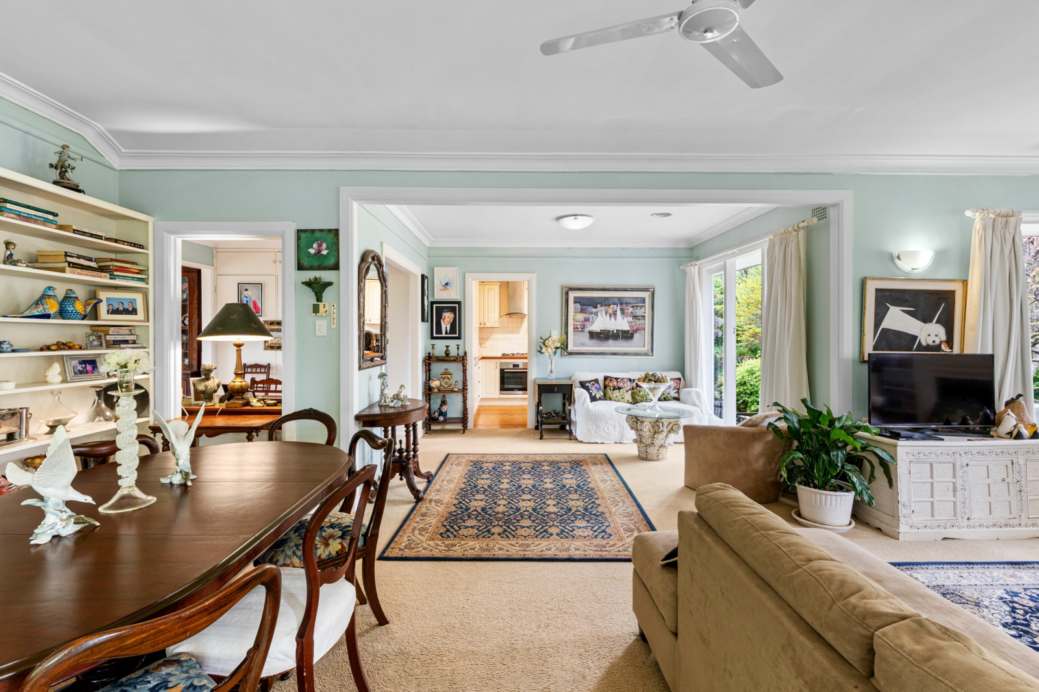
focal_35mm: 16
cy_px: 346
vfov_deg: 72.0
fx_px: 476
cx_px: 520
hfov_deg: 95.0
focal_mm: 11
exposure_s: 1/1.25
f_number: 9
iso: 250
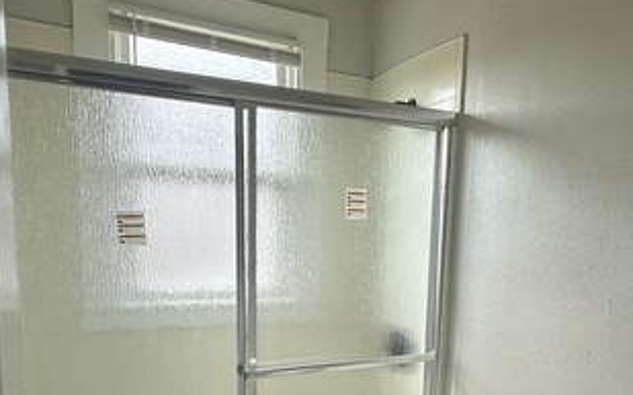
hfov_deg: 58.8
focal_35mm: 32
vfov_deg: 38.3
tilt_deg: -7.6
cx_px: 398
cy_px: 303
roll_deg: -2.0
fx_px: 552
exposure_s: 1/100
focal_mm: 2.22
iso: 40
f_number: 2.2
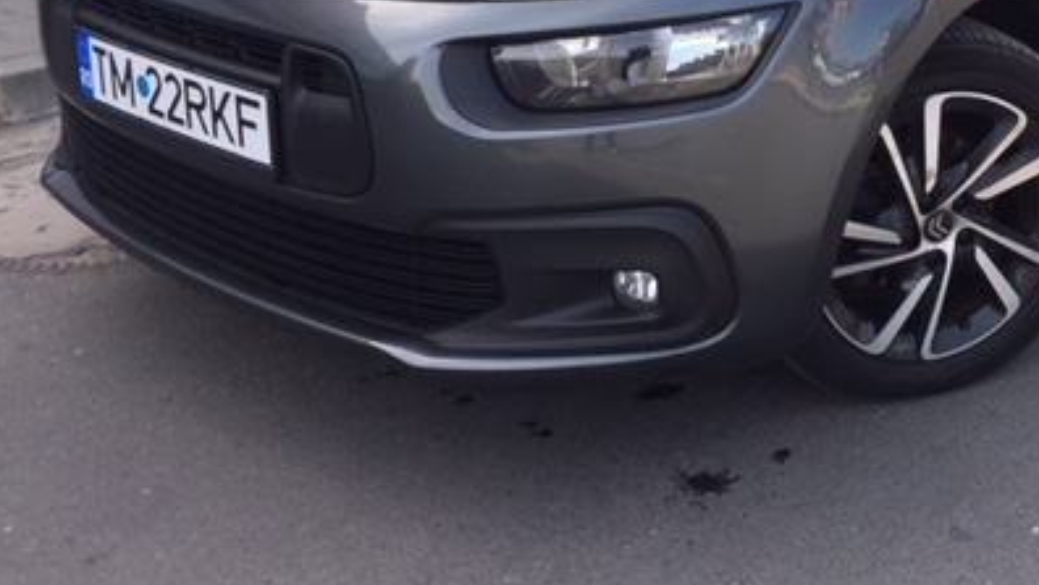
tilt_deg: -14.1
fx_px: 1405
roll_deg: -1.9
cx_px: 826
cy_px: 3
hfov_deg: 39.1
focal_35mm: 51
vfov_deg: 22.6
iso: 32
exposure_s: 1/542
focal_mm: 4.15
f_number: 2.2
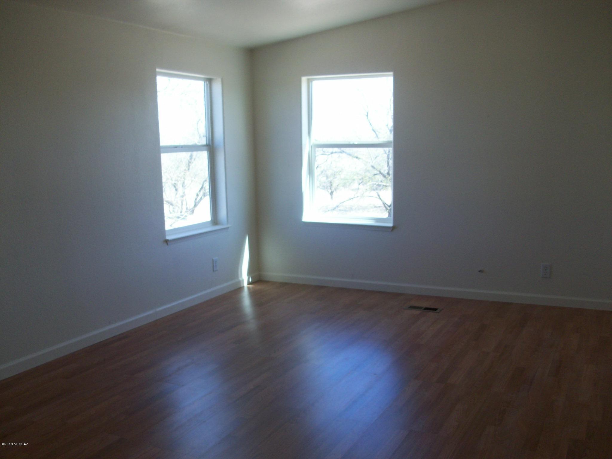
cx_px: 306
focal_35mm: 34
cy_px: 230
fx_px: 601
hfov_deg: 54.0
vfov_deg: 41.8
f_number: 2.8
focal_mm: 5.7
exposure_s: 1/110
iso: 64
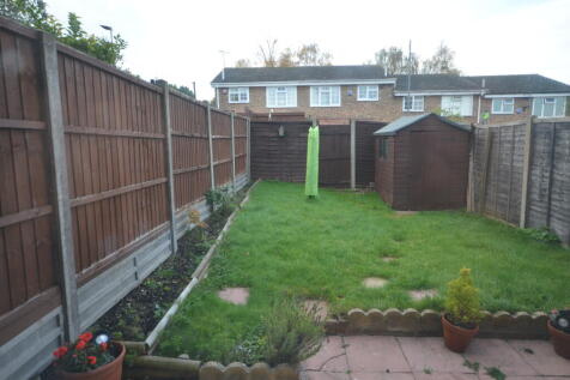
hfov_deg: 77.3
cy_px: 190
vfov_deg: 56.1
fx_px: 356
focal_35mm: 22
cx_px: 285
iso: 400
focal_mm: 15
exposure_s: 1/125
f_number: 5.6
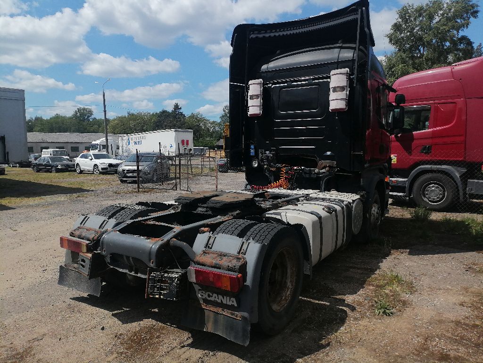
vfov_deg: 53.1
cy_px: 182
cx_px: 242
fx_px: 363
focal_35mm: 26
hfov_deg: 67.3
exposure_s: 1/3597
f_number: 1.8
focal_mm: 4.25
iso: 50
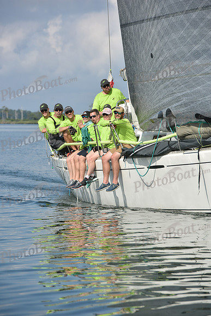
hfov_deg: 6.9
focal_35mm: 200
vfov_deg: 10.3
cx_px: 106
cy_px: 158
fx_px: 1757
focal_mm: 200
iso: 320
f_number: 8
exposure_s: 1/2000
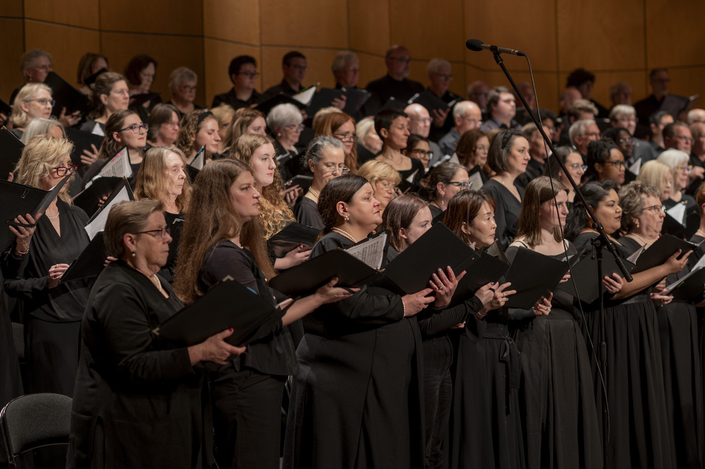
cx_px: 352
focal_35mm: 85
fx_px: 1663
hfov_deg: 23.9
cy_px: 234
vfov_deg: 16.0
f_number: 3.2
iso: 800
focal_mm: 85
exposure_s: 1/250
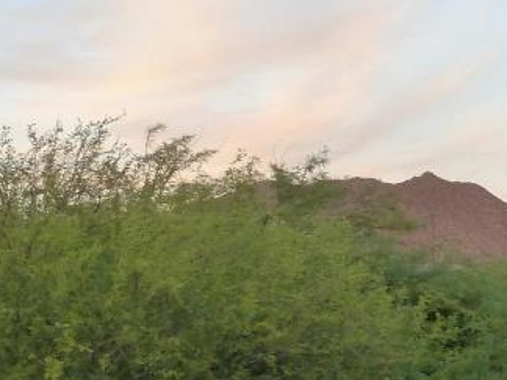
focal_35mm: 79
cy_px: 302
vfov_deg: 18.5
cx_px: 216
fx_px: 1157
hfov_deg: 24.7
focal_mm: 4.1
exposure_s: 1/60
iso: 250
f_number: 3.3
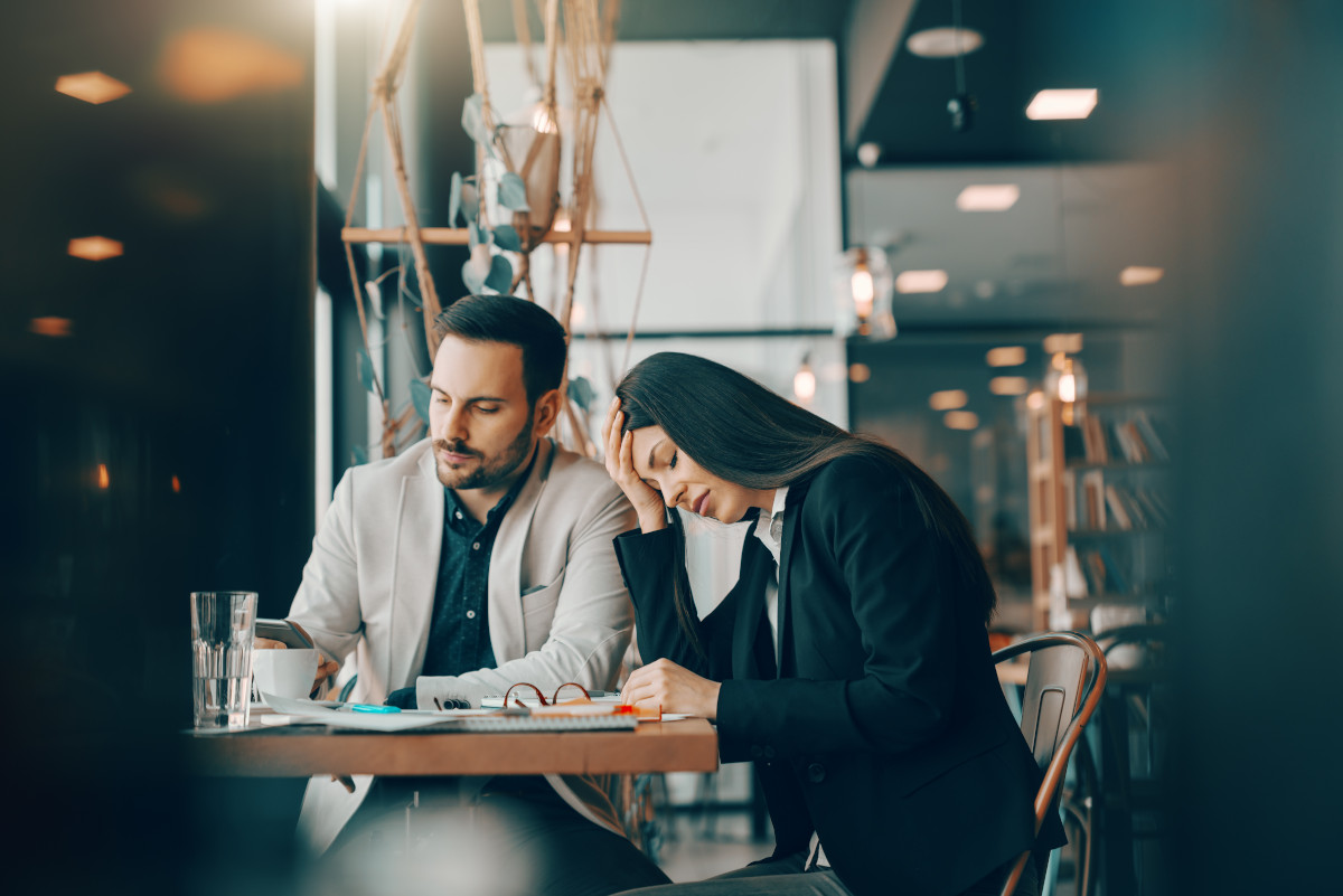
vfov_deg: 27.0
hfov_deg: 39.6
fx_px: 1866
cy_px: 448
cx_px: 672
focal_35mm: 50
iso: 200
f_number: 2
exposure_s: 1/400
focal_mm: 50
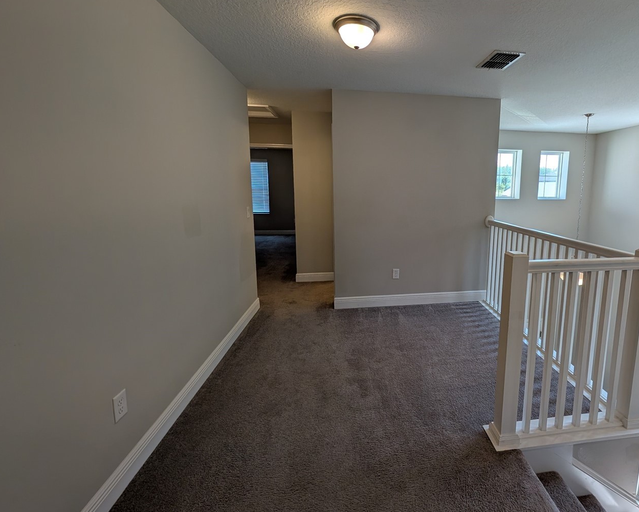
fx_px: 284
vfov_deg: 83.7
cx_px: 399
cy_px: 227
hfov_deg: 94.8
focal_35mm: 15
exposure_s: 1/196
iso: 58
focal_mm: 2.02
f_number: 1.7
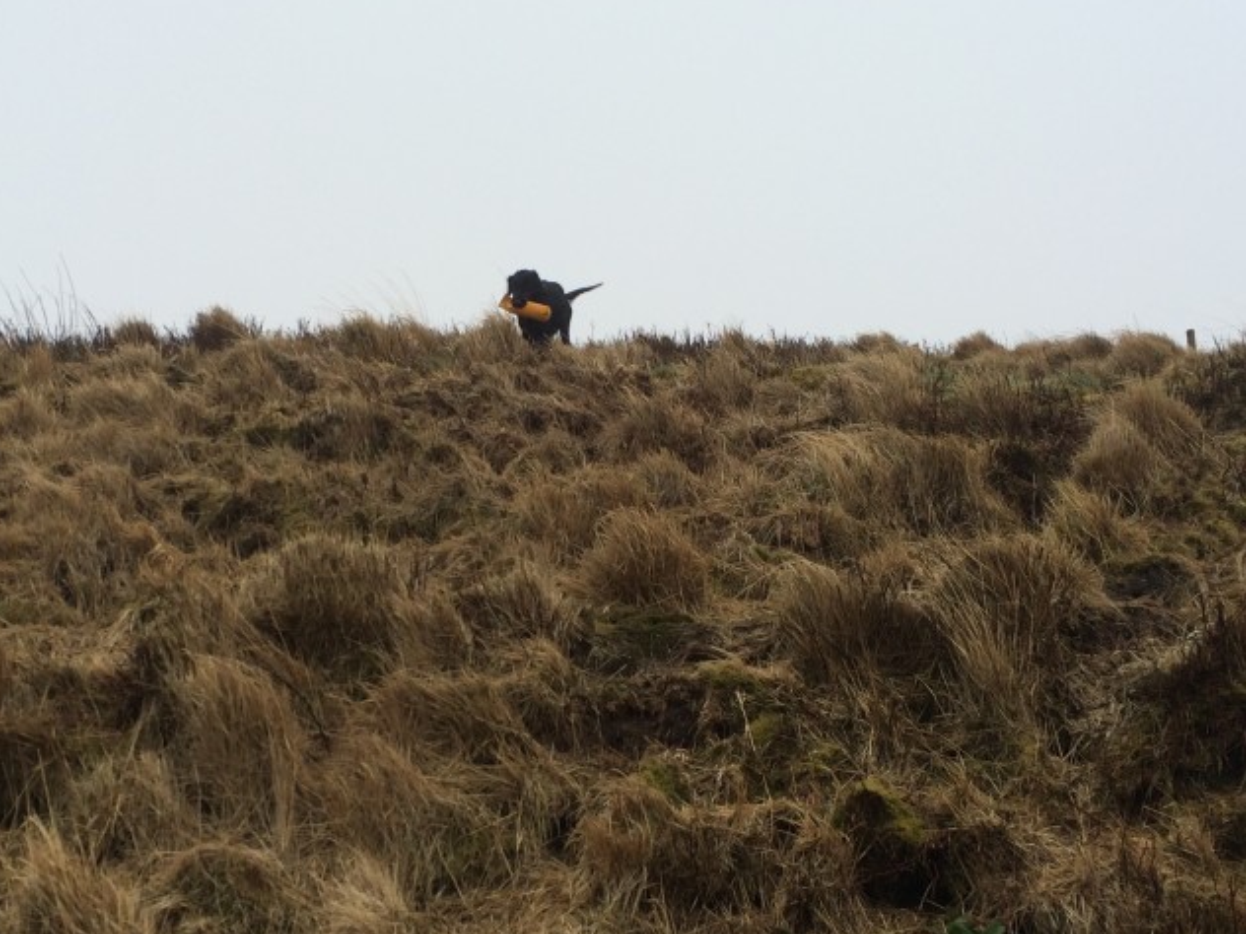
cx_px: 522
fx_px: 1692
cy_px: 544
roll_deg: +2.3
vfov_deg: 30.8
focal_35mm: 47
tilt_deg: +16.3
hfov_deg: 40.3
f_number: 2.2
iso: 32
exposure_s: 1/604
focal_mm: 4.15
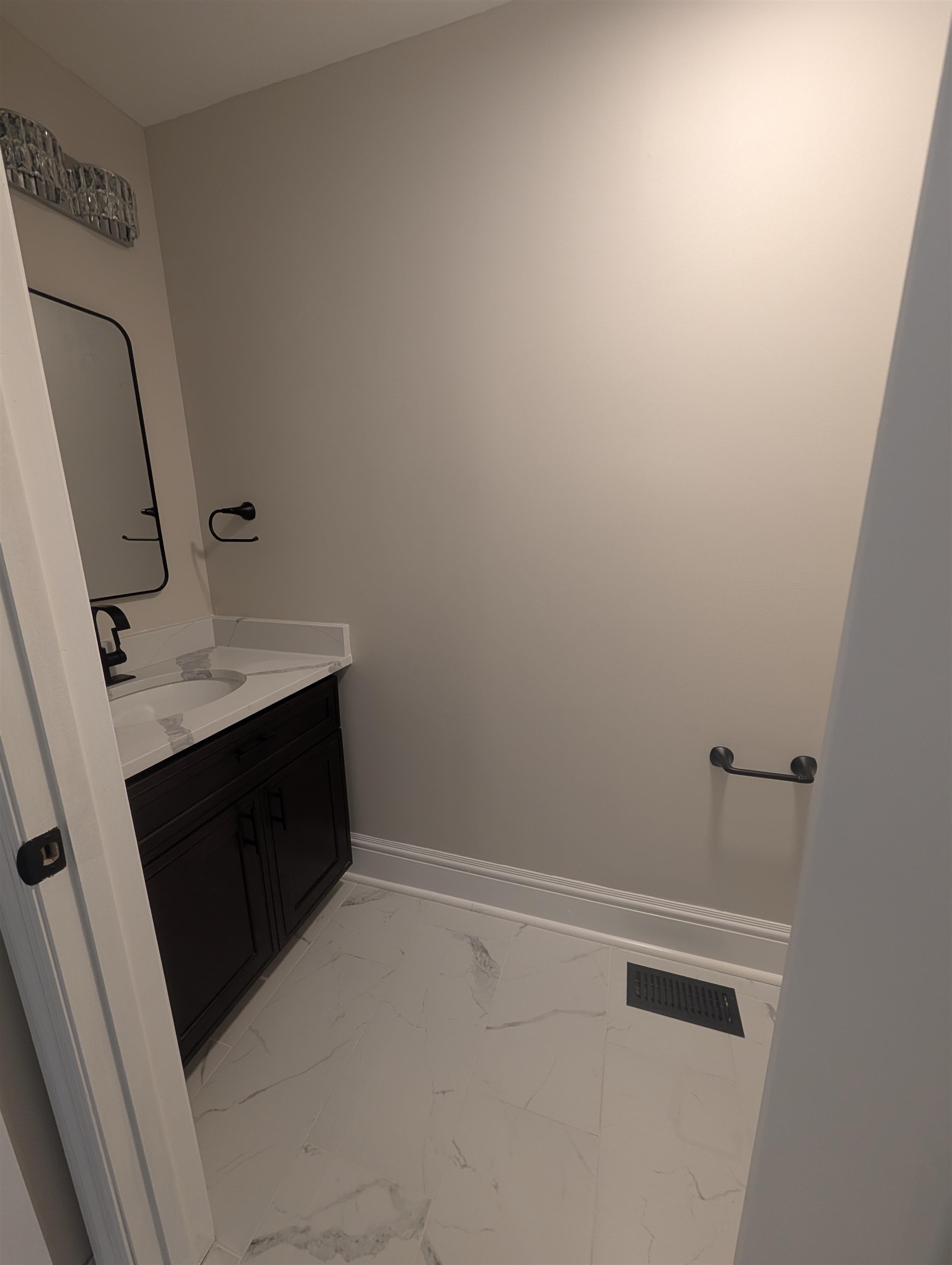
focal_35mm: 12
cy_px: 632
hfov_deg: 94.6
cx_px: 476
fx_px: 439
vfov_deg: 110.5
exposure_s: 1/30
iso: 58
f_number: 1.7
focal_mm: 2.02
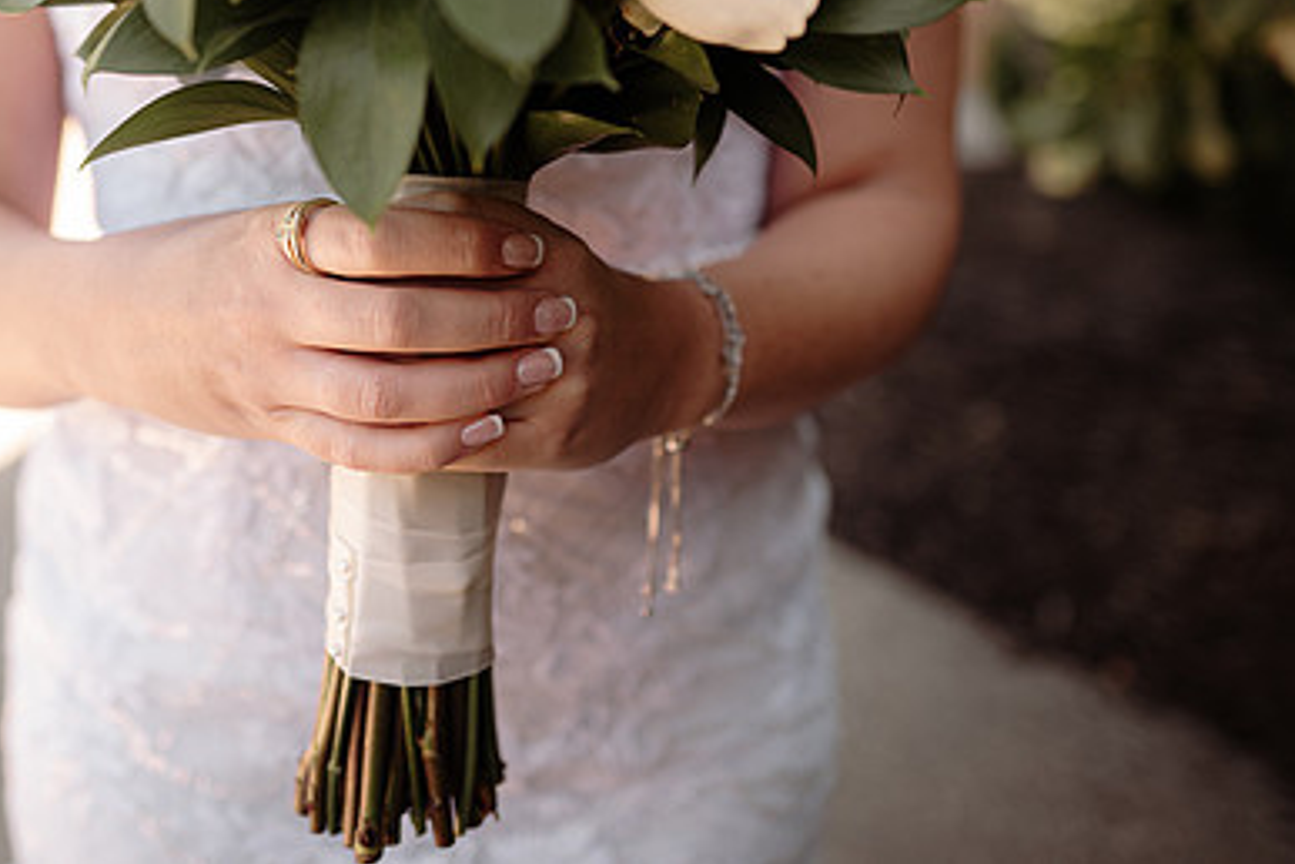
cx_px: 435
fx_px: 1295
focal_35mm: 36
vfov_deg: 36.1
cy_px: 219
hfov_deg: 52.2
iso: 160
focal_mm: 24
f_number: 2.2
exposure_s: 1/500
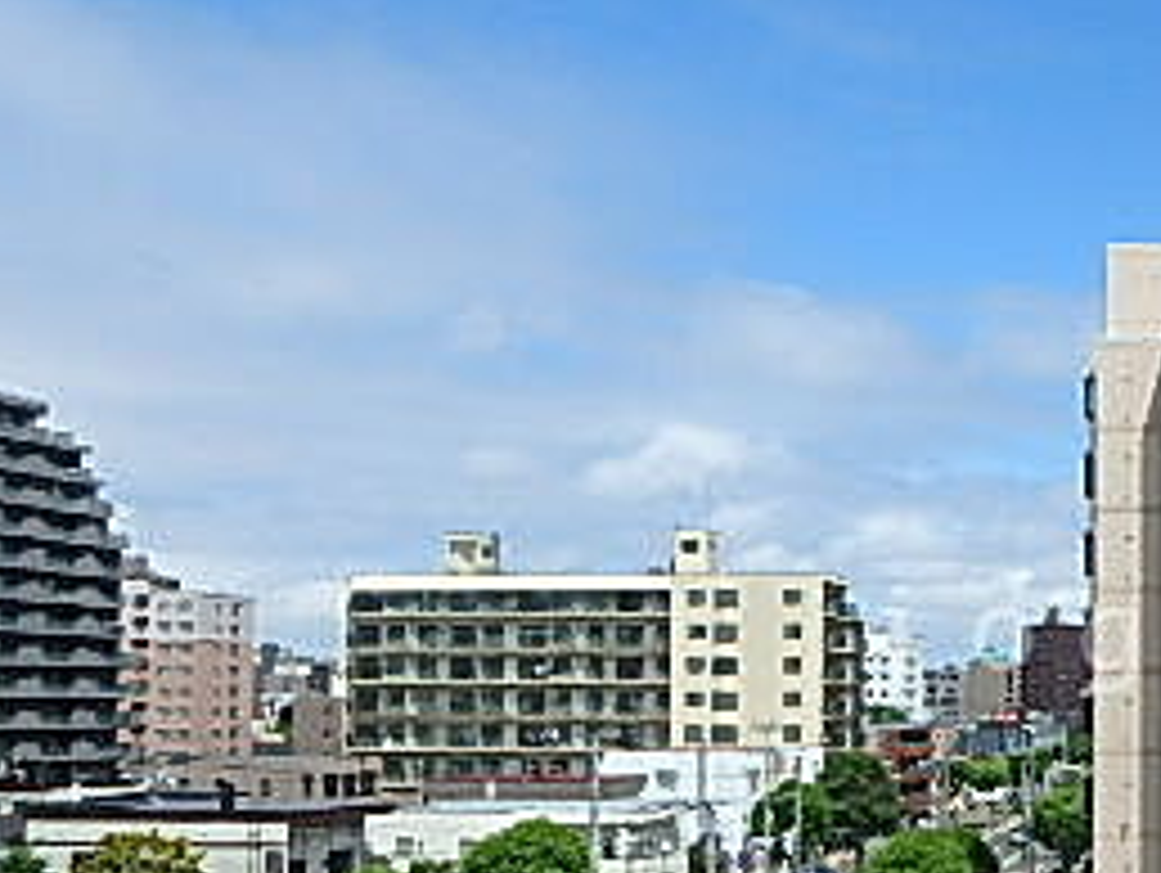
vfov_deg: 27.7
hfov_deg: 33.4
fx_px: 1746
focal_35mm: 52
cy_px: 639
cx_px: 1179
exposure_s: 1/640
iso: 125
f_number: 6
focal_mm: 3.7
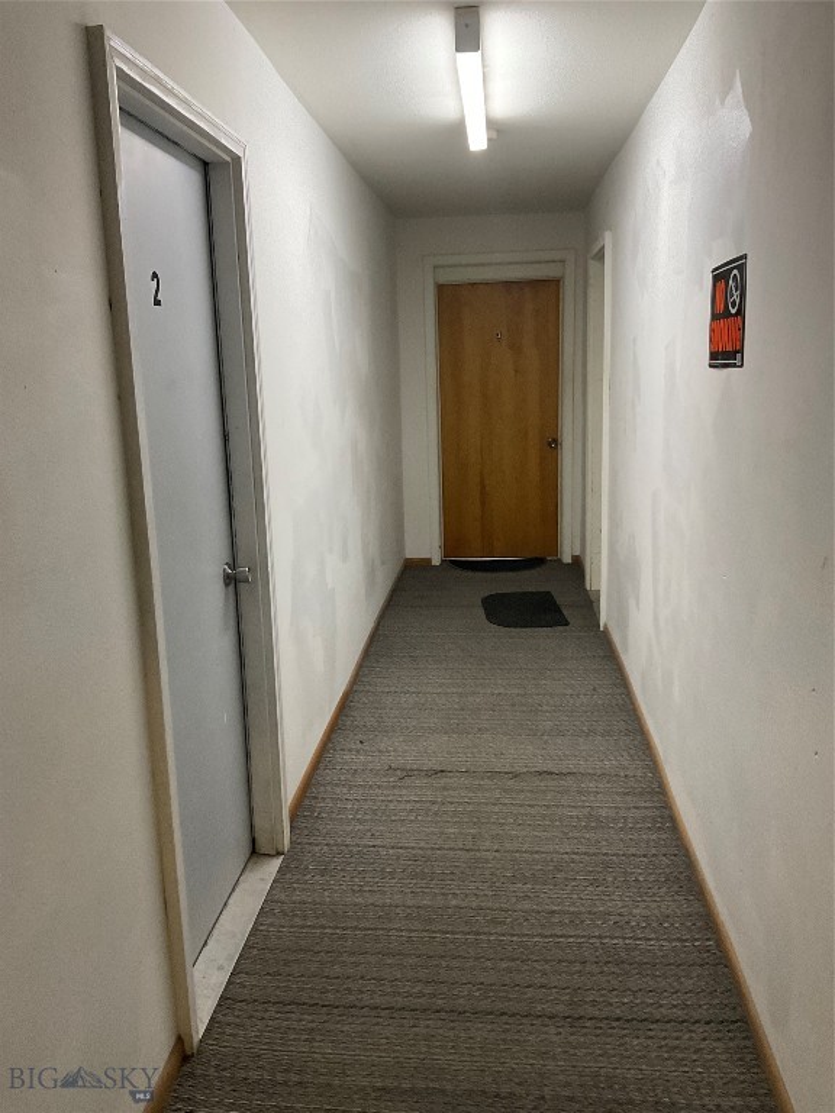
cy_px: 556
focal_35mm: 29
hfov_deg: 48.2
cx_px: 418
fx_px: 933
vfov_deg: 61.7
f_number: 1.8
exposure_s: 1/60
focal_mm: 3
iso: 160
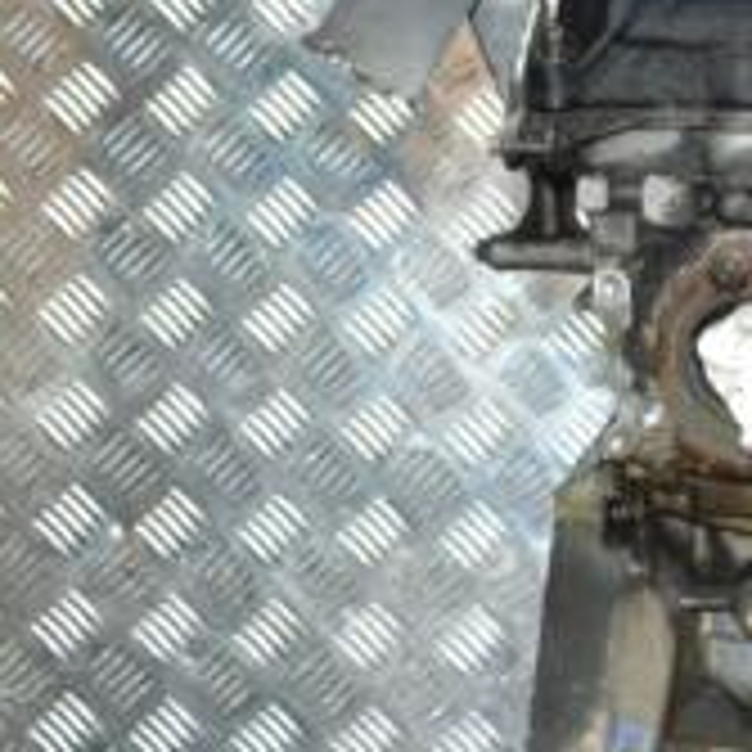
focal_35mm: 137
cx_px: 986
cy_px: 603
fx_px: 3367
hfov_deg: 12.3
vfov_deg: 12.7
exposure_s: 1/60
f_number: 4.5
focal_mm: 30
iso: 2200
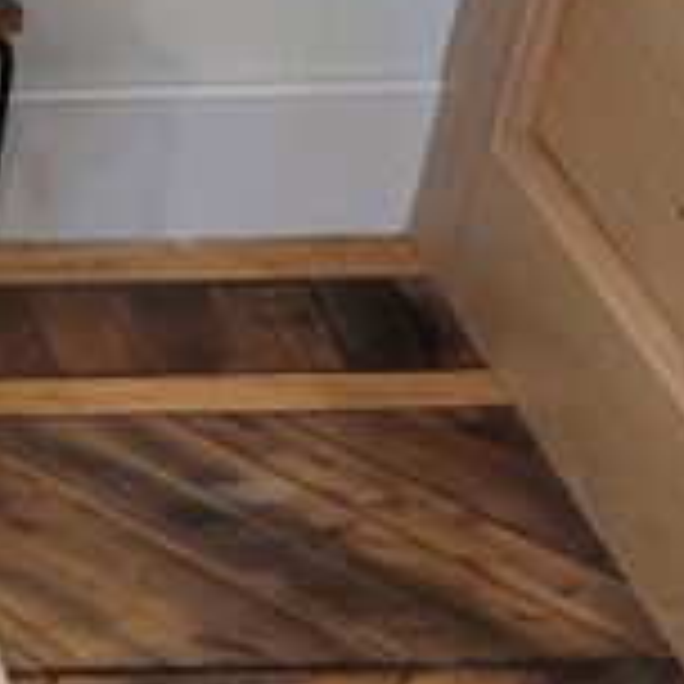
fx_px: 3465
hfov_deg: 10.0
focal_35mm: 155
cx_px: -878
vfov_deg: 9.3
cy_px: 1953
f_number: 1.8
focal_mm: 5.4
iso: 200
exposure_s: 1/50
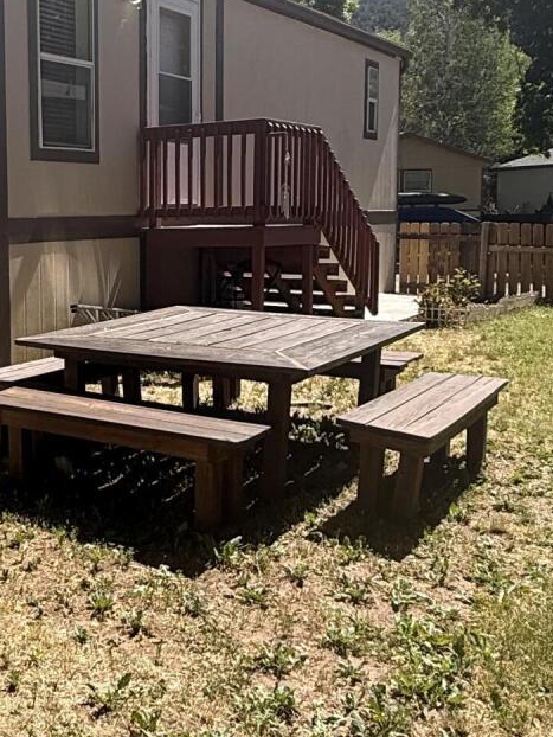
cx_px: 45
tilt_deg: -7.0
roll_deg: +0.8
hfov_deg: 30.6
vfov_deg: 42.0
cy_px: 318
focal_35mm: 45
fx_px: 958
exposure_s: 1/1145
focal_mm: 2.22
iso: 50
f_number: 2.2
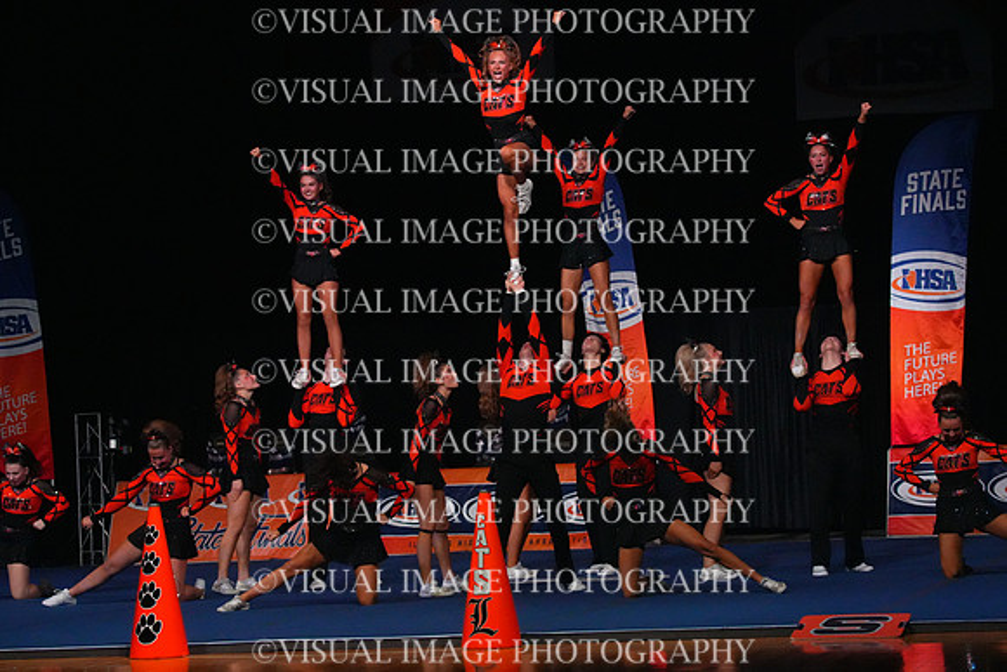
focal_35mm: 115
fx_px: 3217
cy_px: 336
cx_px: 504
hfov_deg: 17.8
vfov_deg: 11.9
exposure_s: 1/1250
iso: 16000
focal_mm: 115
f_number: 5.6
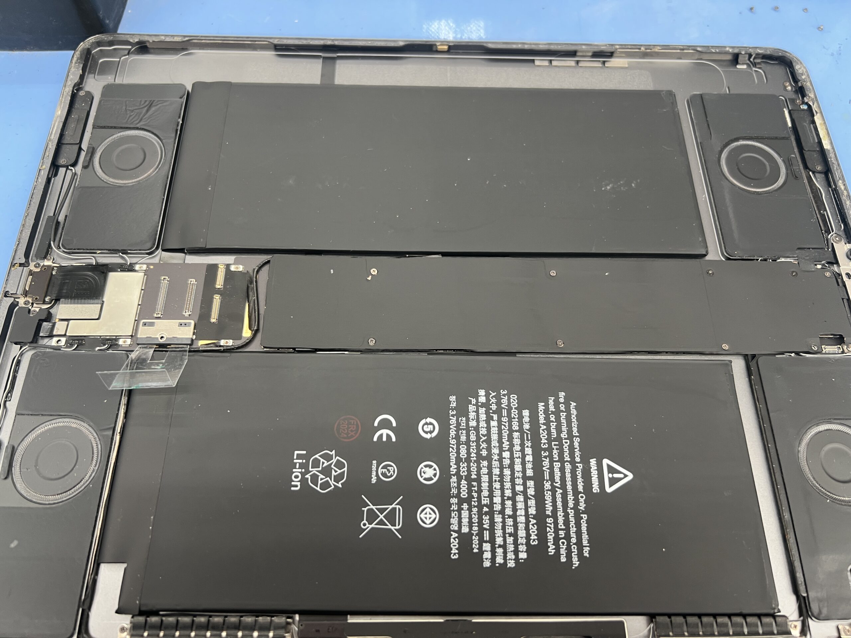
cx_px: 426
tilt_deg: -64.4
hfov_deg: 67.3
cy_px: 319
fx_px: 639
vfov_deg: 53.1
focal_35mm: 26
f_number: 1.5
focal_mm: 5.7
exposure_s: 1/50
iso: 80
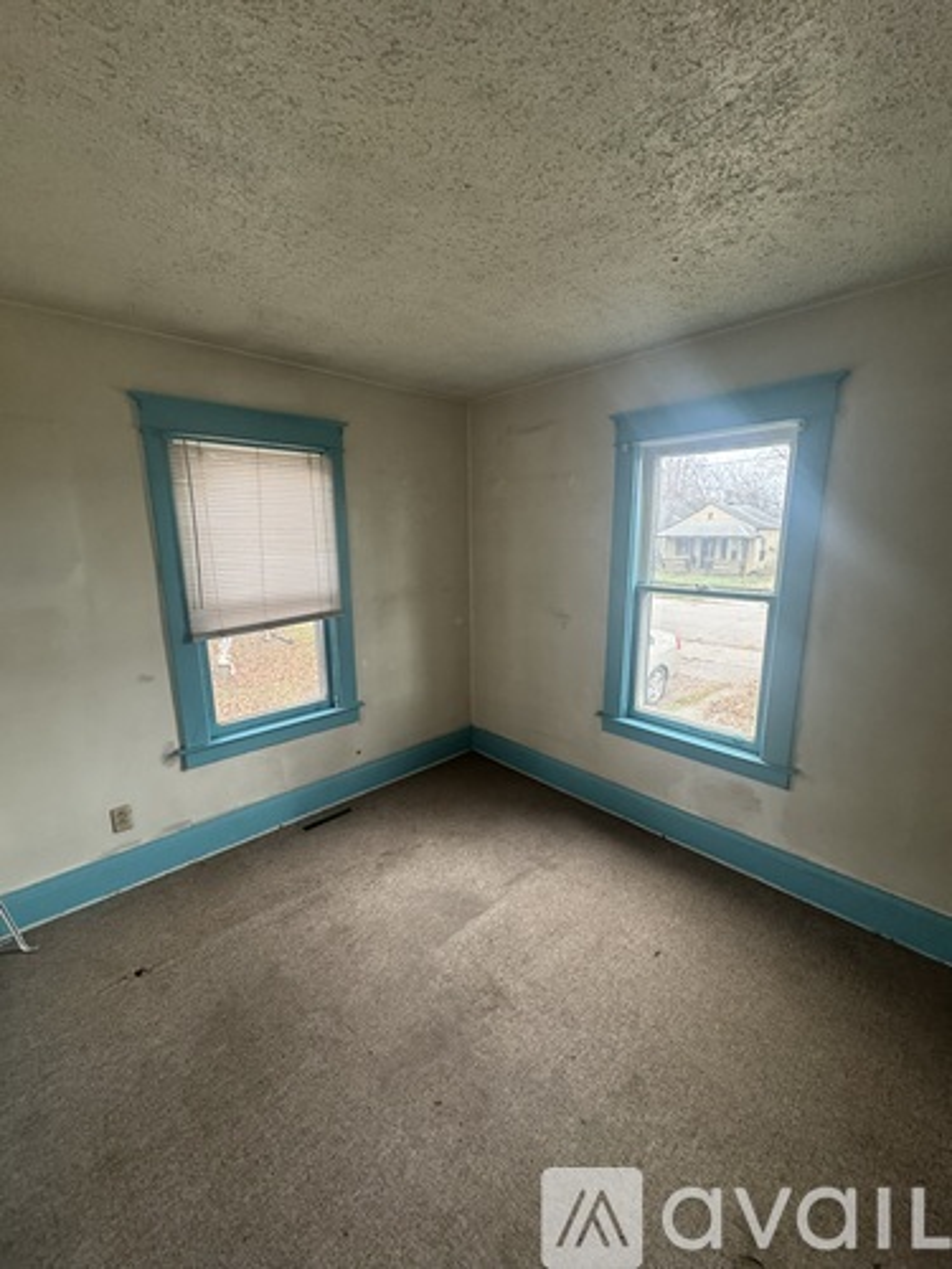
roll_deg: +1.5
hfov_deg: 85.7
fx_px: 513
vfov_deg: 102.1
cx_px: 476
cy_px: 634
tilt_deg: -10.4
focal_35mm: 14
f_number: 2.2
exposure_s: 1/60
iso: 320
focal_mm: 2.22
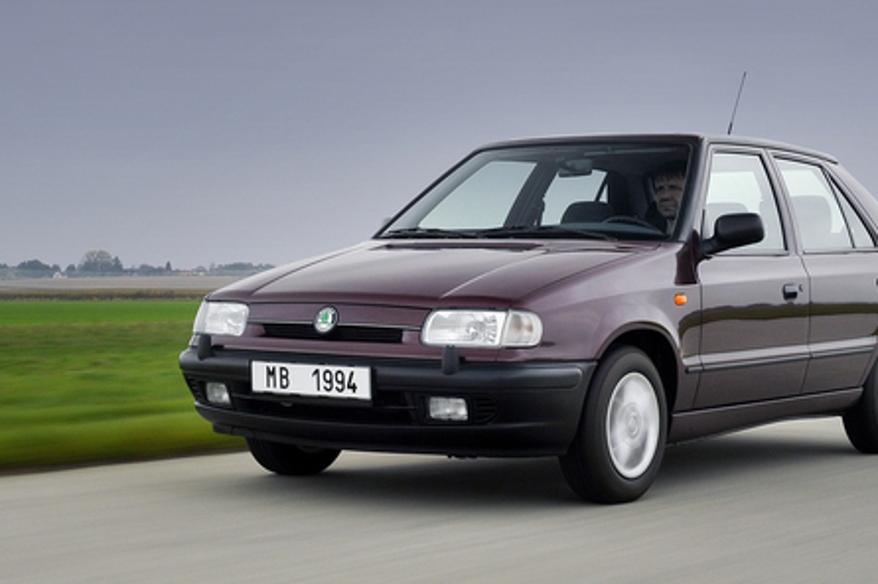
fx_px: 1527
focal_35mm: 63
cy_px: 265
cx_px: 422
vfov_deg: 21.6
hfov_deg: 32.1
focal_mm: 31
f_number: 11
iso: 200
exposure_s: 1/50
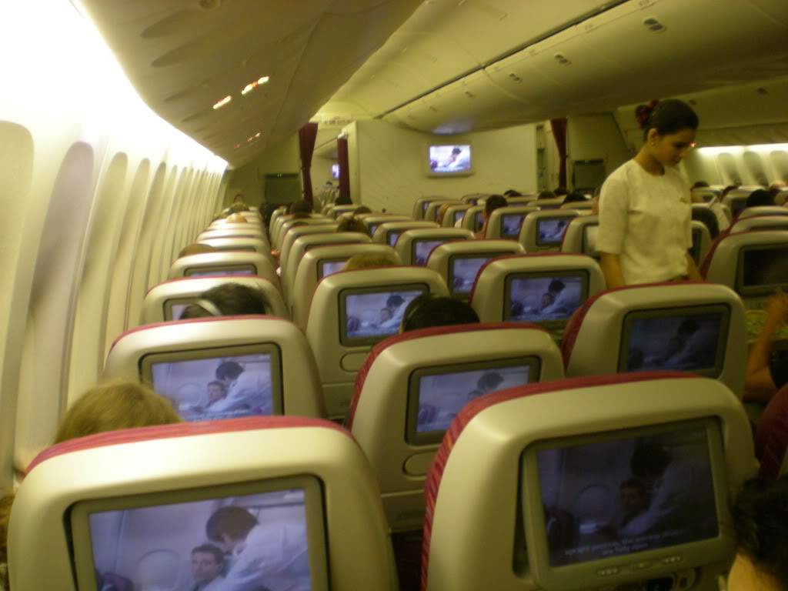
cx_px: 394
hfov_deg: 49.0
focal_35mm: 38
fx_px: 865
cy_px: 296
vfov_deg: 37.7
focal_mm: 6.3
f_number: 3.1
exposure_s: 1/9
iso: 200
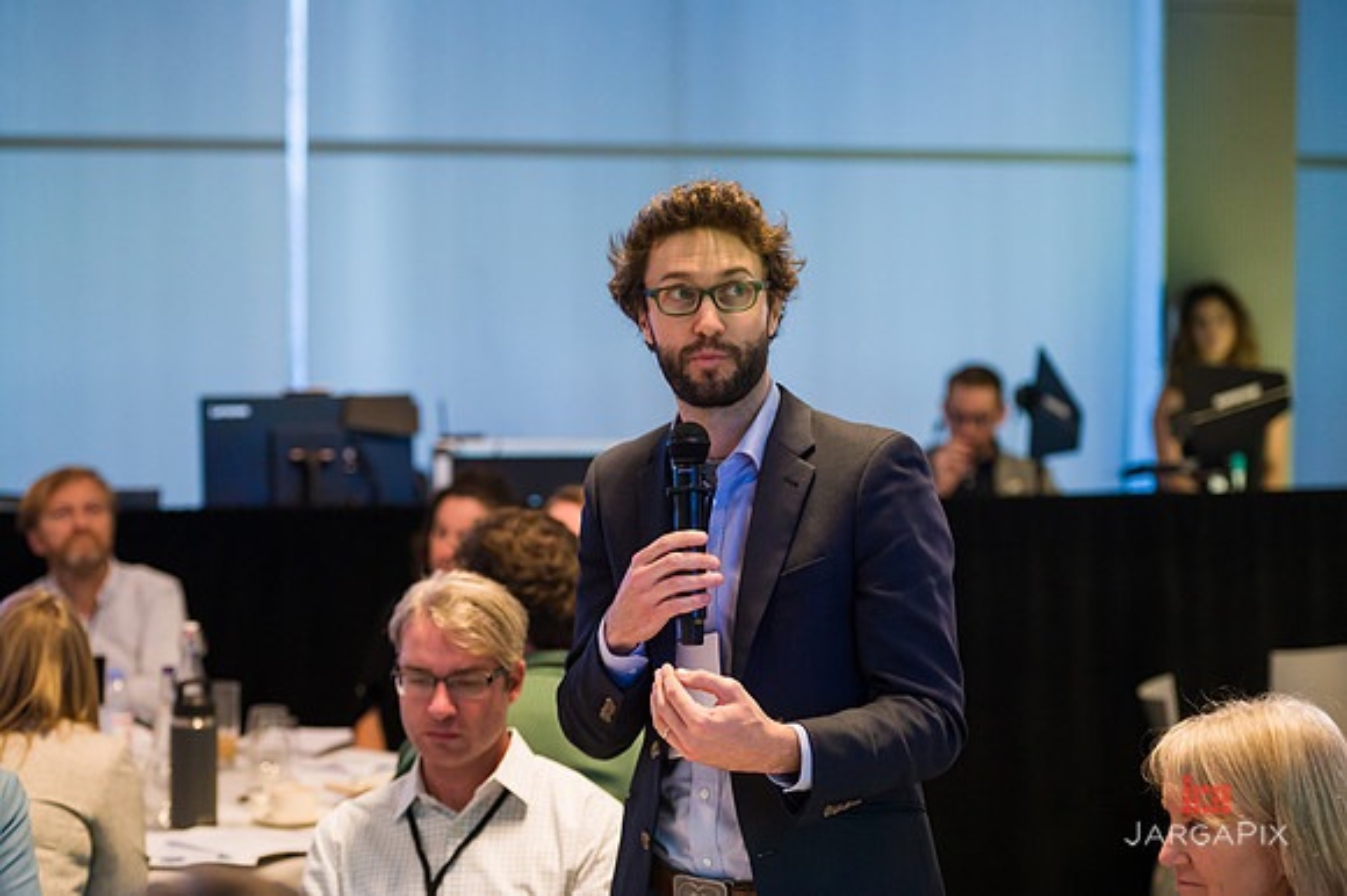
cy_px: 448
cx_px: 674
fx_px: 3179
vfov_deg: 16.0
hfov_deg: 23.9
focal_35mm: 85
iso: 3200
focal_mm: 85
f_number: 3.2
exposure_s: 1/200
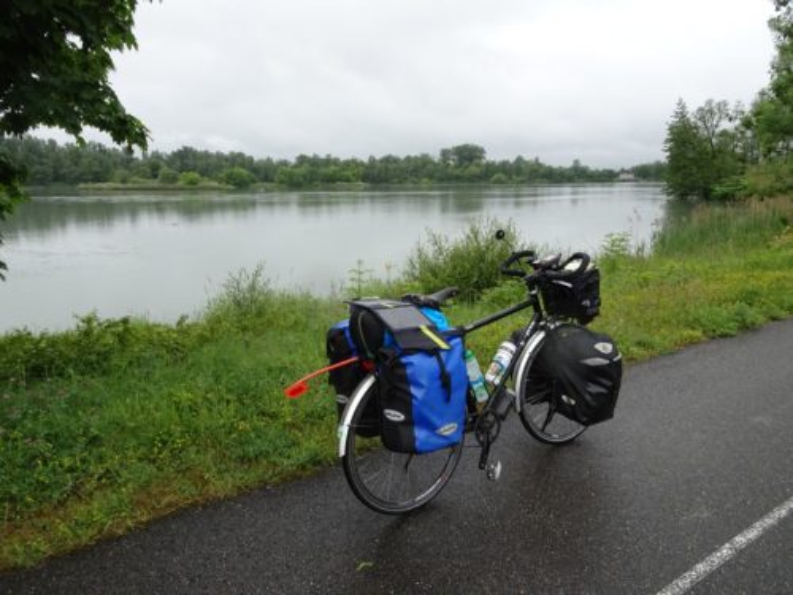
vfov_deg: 56.8
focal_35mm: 24
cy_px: 298
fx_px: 550
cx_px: 396
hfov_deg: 71.6
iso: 160
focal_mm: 4.1
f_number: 3.5
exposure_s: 1/640
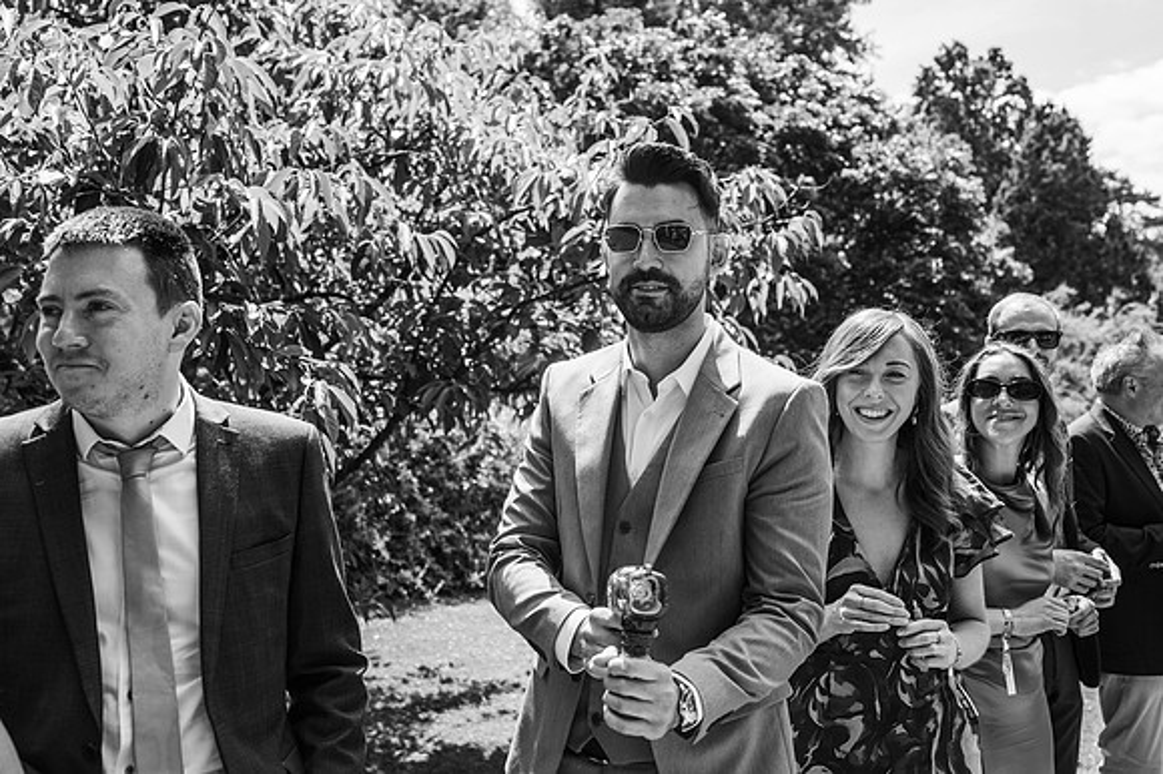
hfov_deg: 54.5
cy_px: 387
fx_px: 1130
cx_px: 582
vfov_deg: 37.8
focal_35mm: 35
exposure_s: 1/500
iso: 100
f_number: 4.5
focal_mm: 35
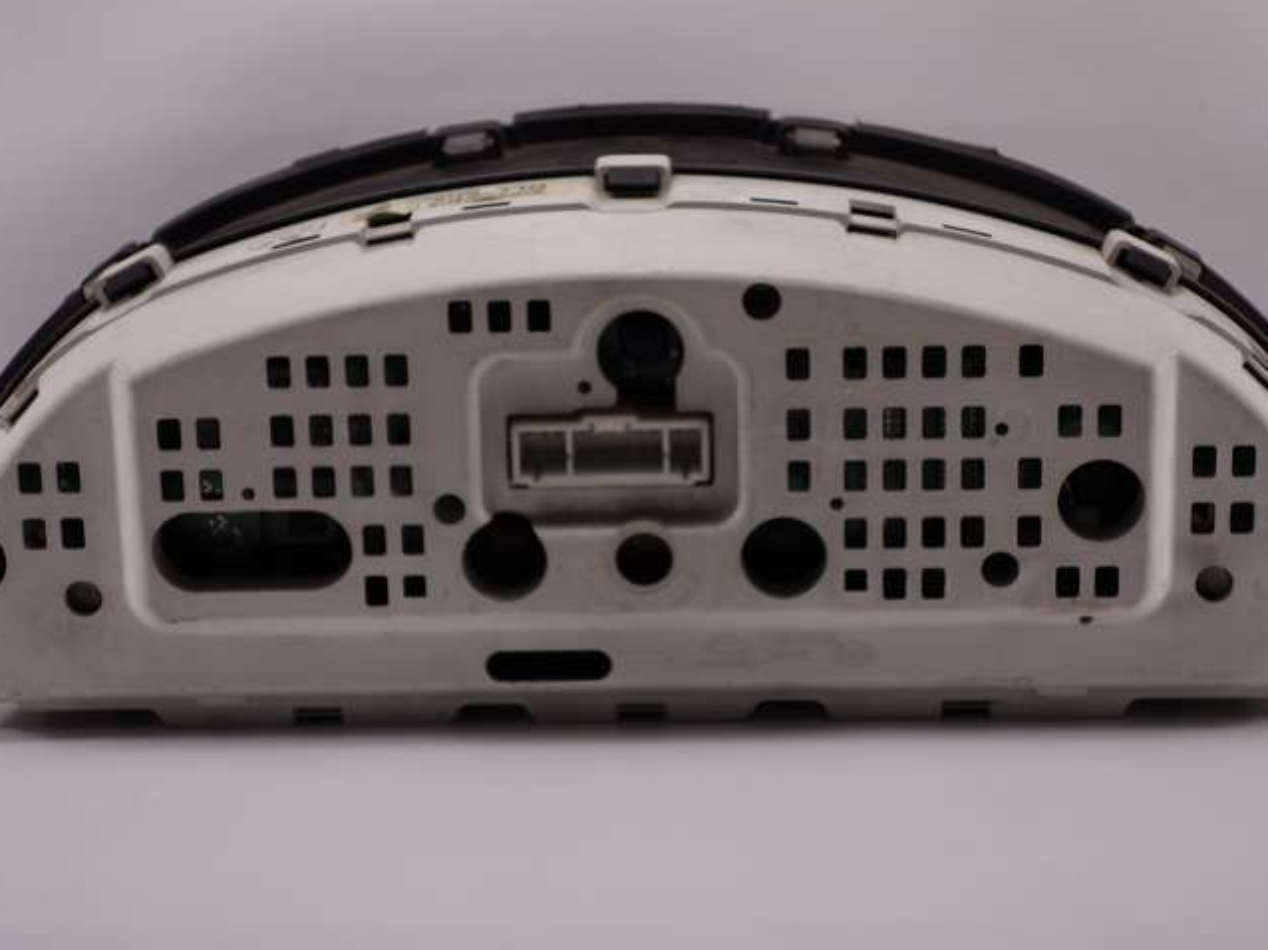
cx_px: 646
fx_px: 3259
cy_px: 428
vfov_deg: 16.6
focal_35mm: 89
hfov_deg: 22.0
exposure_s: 1/80
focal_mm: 26.89
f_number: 4
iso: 125
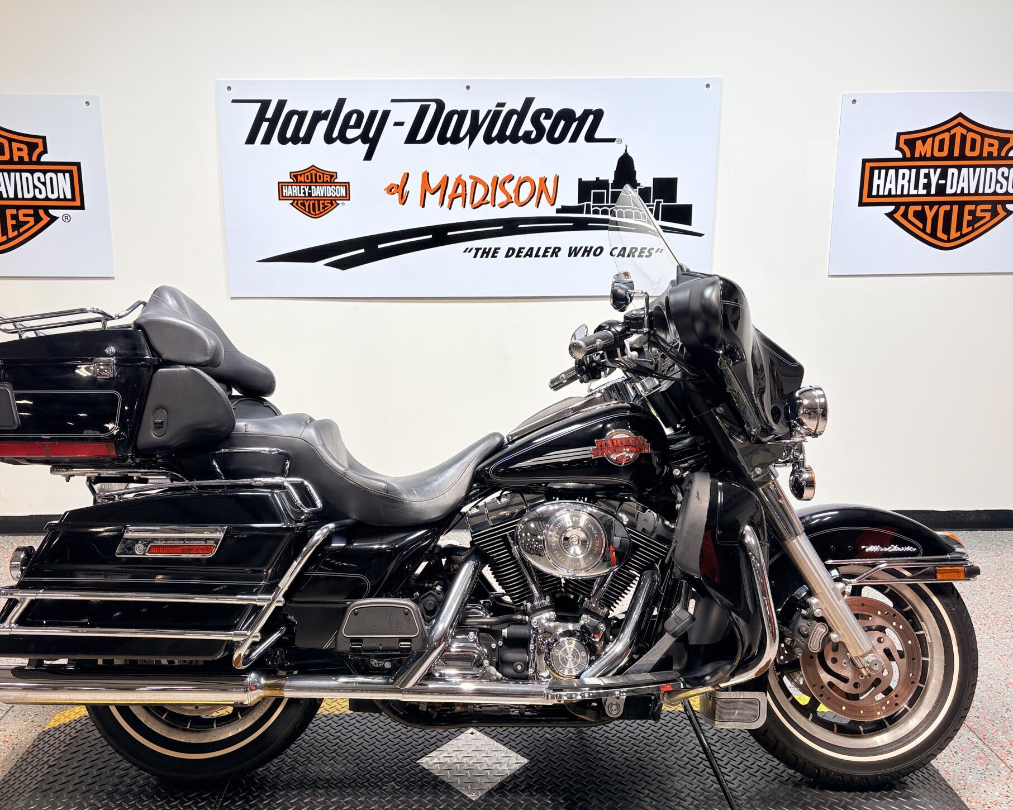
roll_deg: +1.0
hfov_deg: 62.1
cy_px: 392
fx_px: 839
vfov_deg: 51.5
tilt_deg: -11.0
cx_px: 469
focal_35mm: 28
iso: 40
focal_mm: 5.96
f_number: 1.6
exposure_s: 1/120
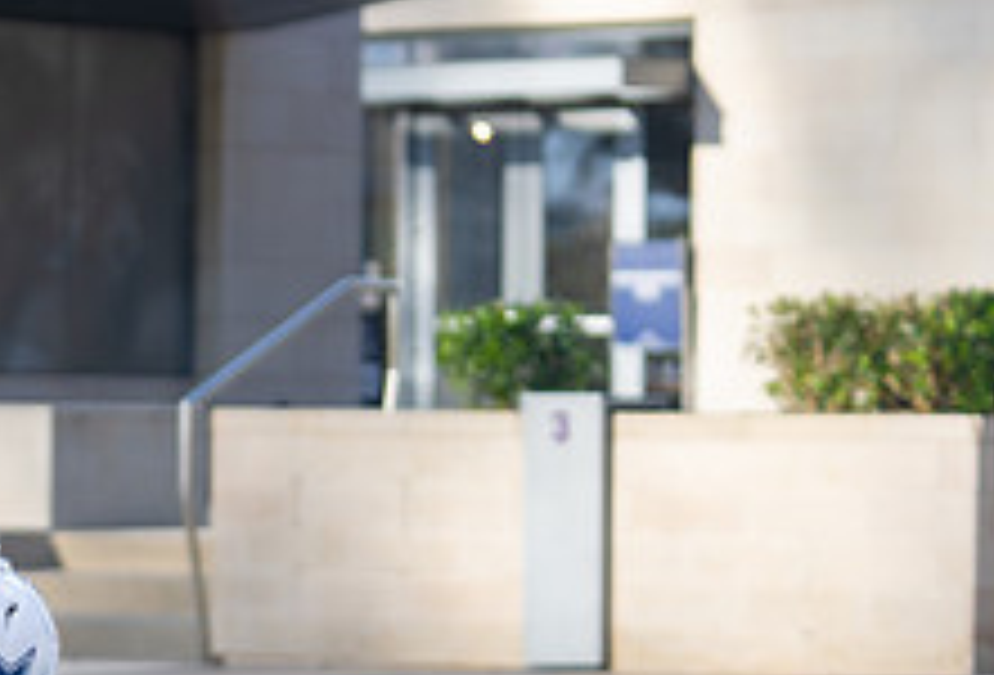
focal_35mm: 196
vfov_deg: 7.1
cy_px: 402
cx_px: -222
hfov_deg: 10.3
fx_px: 5442
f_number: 2.8
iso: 100
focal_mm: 74
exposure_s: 1/500
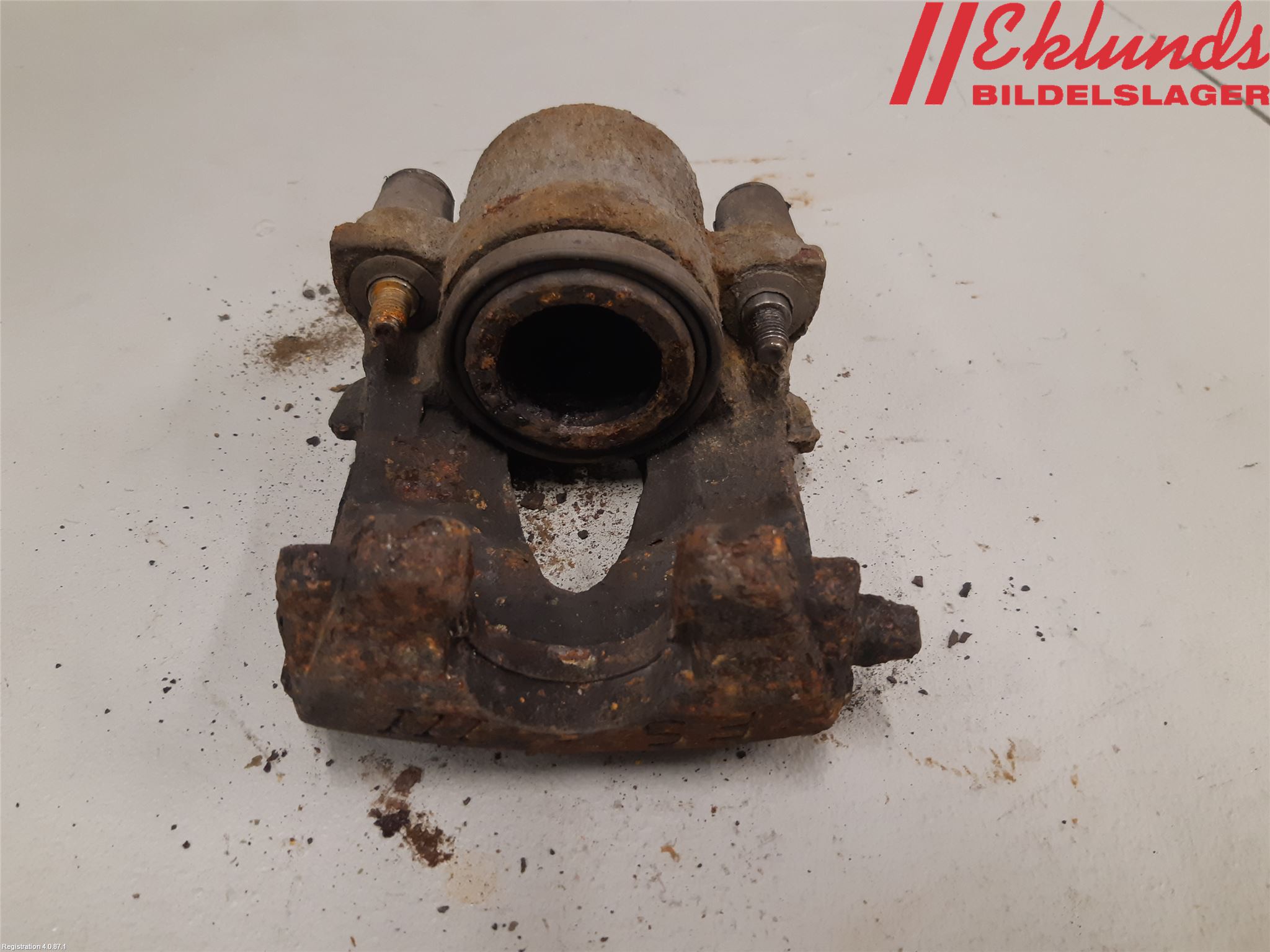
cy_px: 476
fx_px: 954
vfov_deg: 53.1
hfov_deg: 67.3
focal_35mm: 26
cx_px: 635
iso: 125
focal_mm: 3.93
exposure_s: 1/50
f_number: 1.7
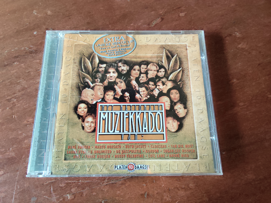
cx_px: 136
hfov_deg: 67.3
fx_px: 204
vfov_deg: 53.1
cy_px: 102
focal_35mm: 26
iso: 320
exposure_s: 1/50
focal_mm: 2.78
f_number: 2
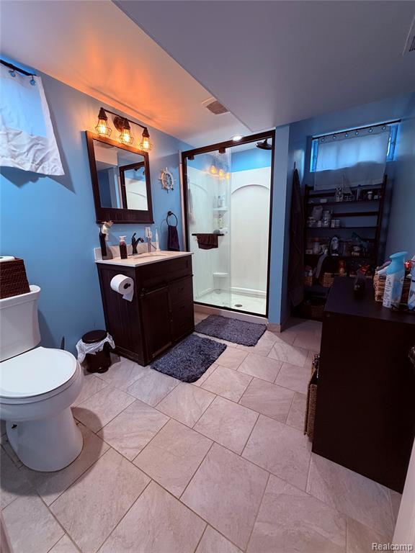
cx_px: 208
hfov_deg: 85.7
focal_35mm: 14
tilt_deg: -12.3
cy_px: 276
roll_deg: +1.1
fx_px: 224
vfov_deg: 102.1
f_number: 2.2
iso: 250
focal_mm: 2.22
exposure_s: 1/60
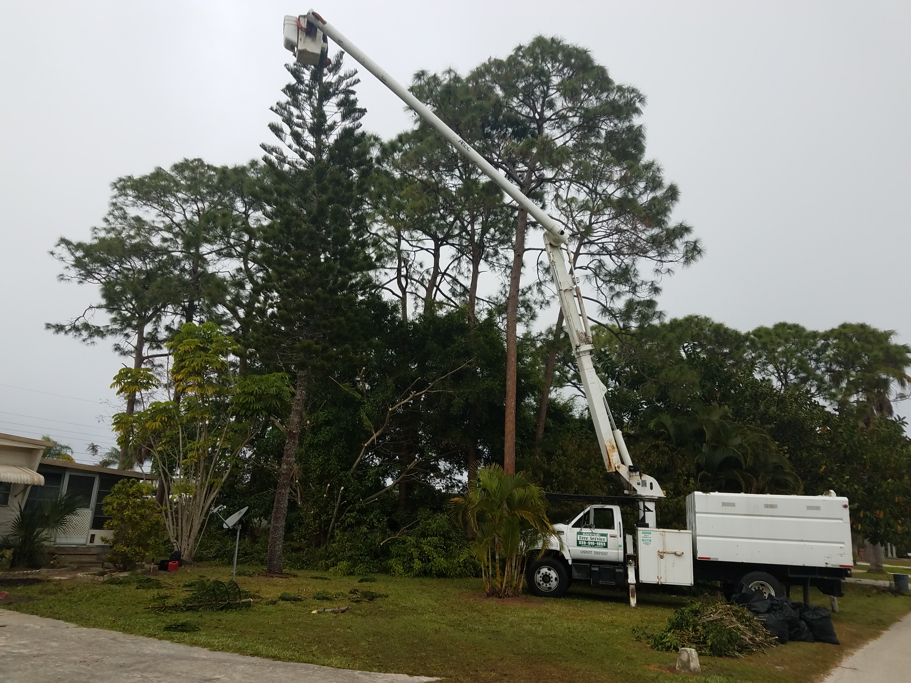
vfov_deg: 53.1
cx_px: 456
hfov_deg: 67.3
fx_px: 684
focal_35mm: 26
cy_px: 342
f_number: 1.7
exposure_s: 1/267
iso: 40
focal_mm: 4.2
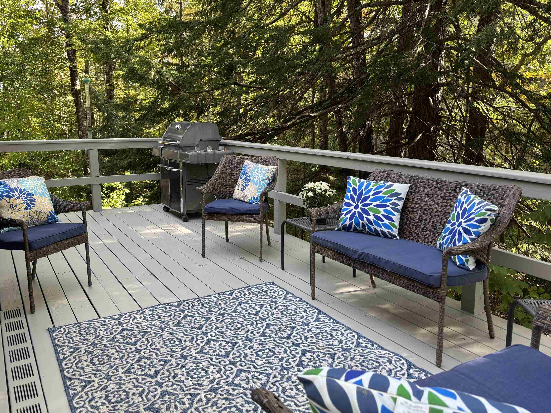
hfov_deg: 59.8
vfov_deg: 46.7
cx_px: 246
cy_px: 184
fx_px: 478
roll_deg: -0.4
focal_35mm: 30
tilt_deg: -9.1
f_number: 1.6
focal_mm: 5.96
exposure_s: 1/126
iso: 32
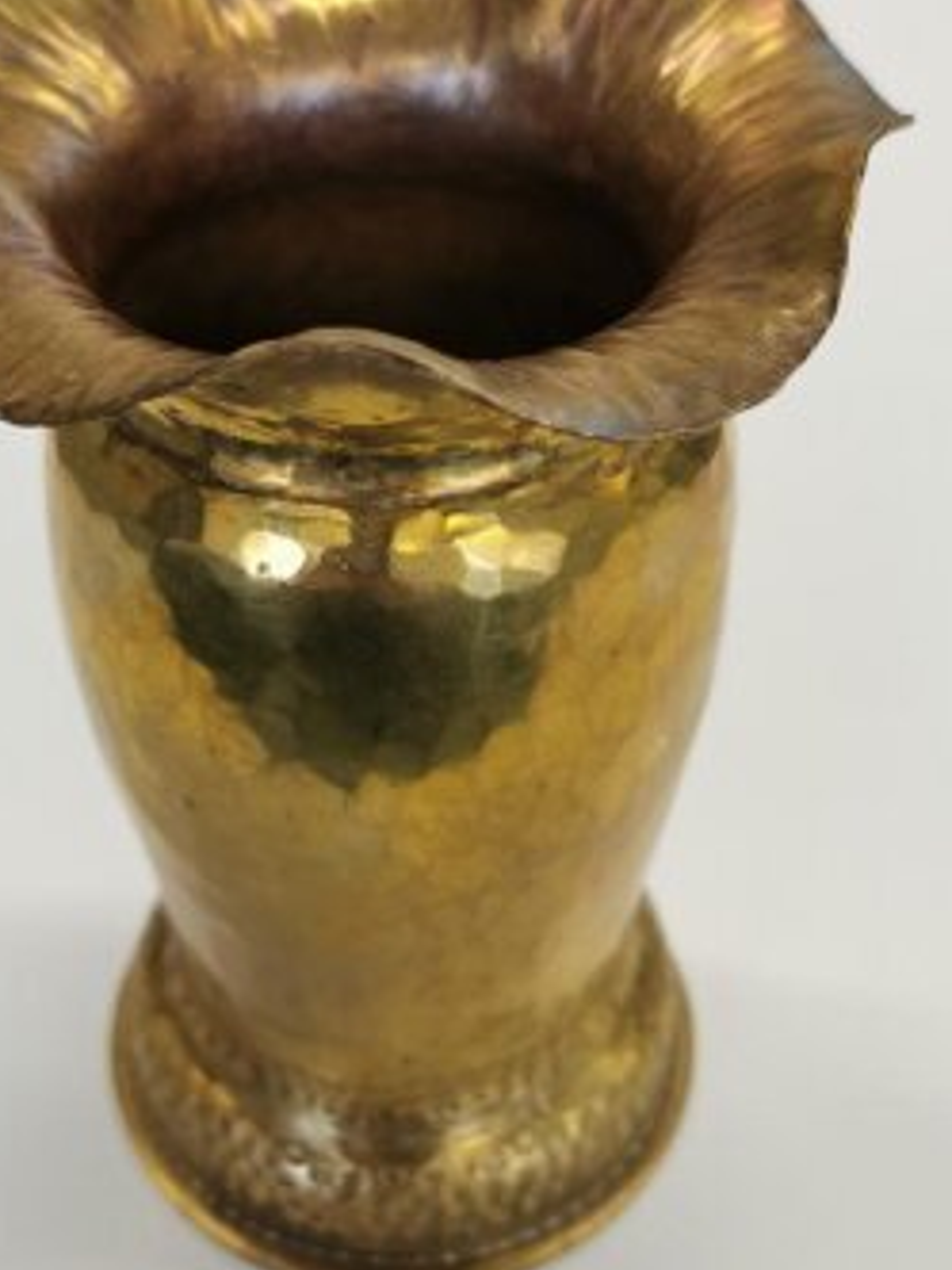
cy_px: 528
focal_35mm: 53
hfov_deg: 27.5
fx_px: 1943
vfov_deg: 36.1
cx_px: 398
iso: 160
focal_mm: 5.56
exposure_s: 1/100
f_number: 1.6
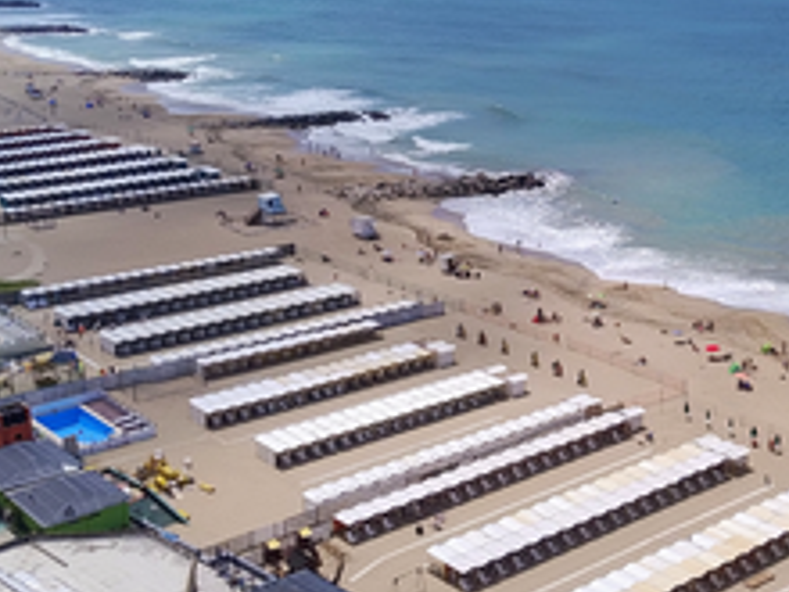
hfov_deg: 38.6
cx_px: 599
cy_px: 172
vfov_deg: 29.9
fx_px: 1094
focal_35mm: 48
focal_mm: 5.56
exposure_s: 1/3065
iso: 100
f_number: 1.8
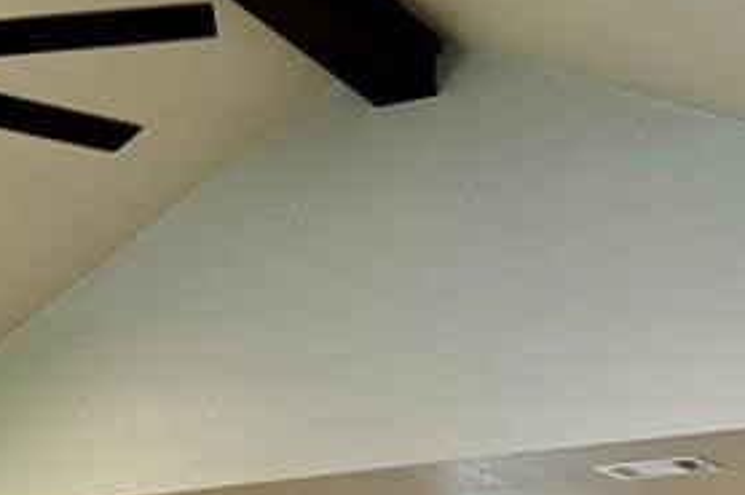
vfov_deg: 13.5
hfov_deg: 20.5
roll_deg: -0.5
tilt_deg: -1.6
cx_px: -185
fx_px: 1903
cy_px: 867
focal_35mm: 92
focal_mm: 6.76
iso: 100
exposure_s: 1/60
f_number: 1.78
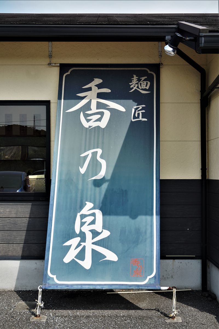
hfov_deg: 30.8
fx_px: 397
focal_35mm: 44
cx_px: 110
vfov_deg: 45.0
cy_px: 164
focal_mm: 29
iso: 100
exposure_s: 1/250
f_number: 7.1
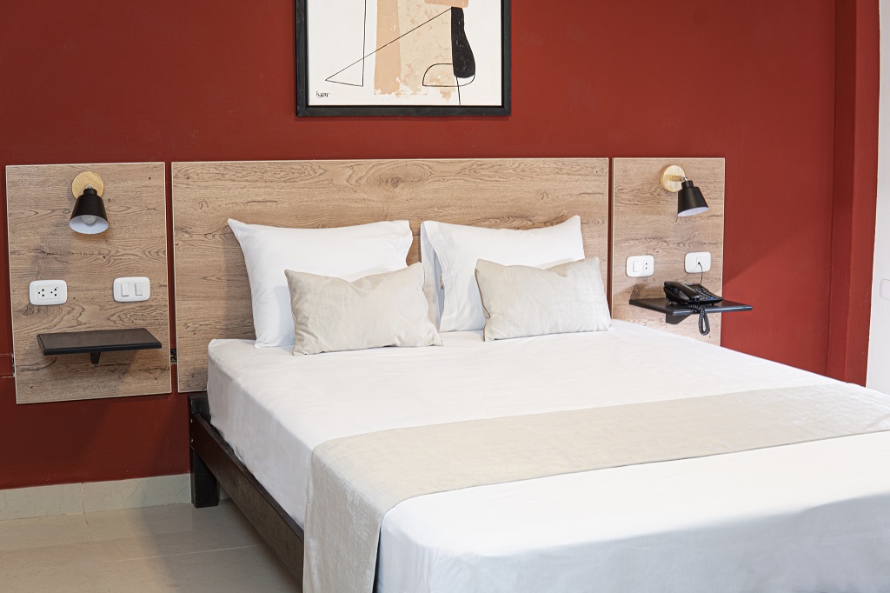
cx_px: 445
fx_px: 1112
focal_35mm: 45
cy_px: 296
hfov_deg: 43.6
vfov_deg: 29.8
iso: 125
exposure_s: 1/3
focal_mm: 30
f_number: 8
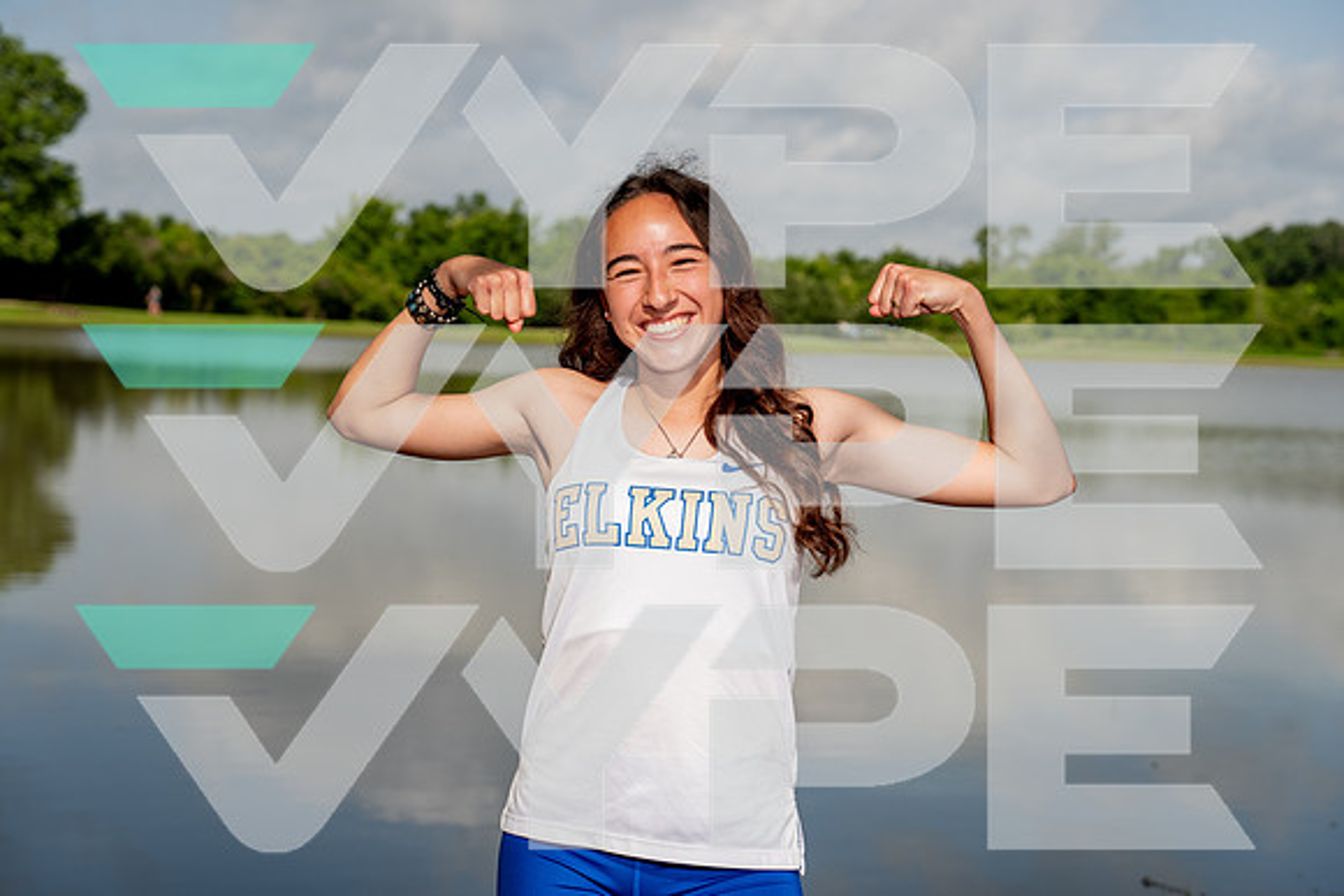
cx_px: 672
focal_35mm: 70
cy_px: 448
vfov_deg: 19.5
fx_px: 2614
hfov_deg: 28.8
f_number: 5.6
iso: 100
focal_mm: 70
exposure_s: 1/640
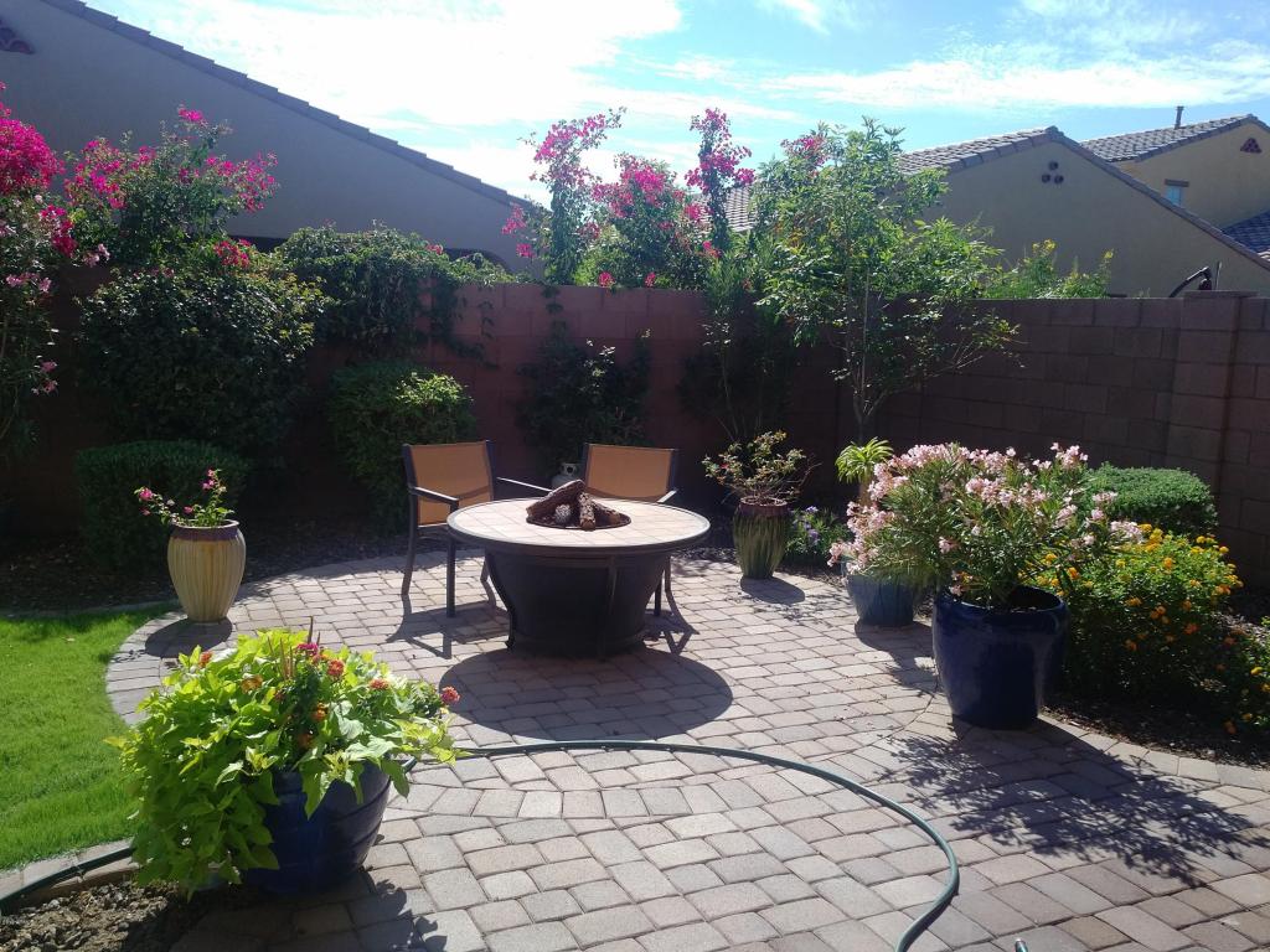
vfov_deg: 51.4
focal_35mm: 27
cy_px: 476
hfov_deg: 65.3
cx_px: 635
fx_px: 991
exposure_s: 1/1093
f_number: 2.2
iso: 50
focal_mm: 4.75
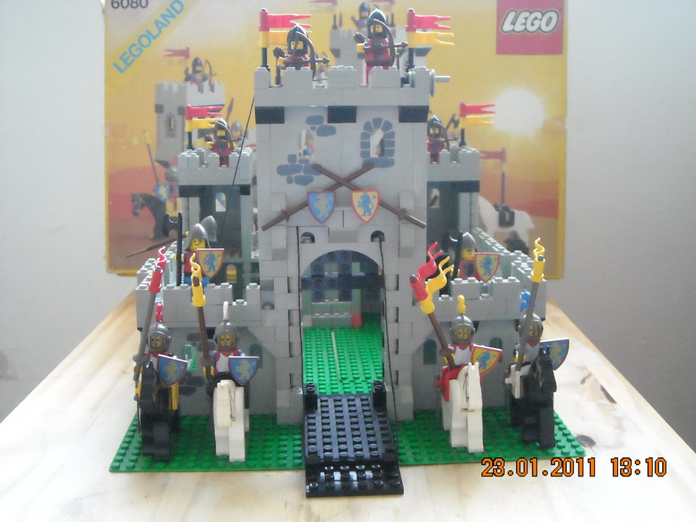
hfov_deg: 42.9
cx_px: 348
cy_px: 261
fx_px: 885
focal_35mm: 44
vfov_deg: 32.9
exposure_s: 1/38
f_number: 3.1
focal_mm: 7.1
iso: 800
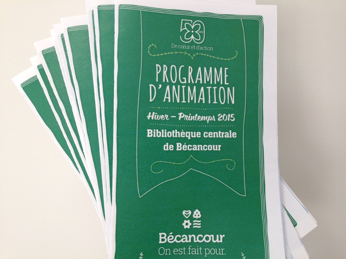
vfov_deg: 42.9
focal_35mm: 33
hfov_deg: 55.4
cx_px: 173
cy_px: 130
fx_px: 330
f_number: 2.4
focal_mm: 4.12
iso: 64
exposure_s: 1/60
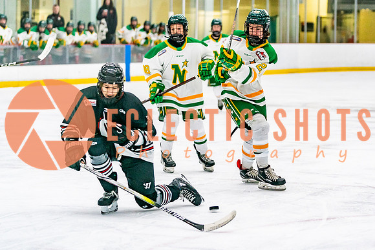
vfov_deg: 9.3
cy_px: 118
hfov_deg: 13.8
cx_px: 260
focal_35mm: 148
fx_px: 1543
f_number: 2.8
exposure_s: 1/1250
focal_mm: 100
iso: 3200
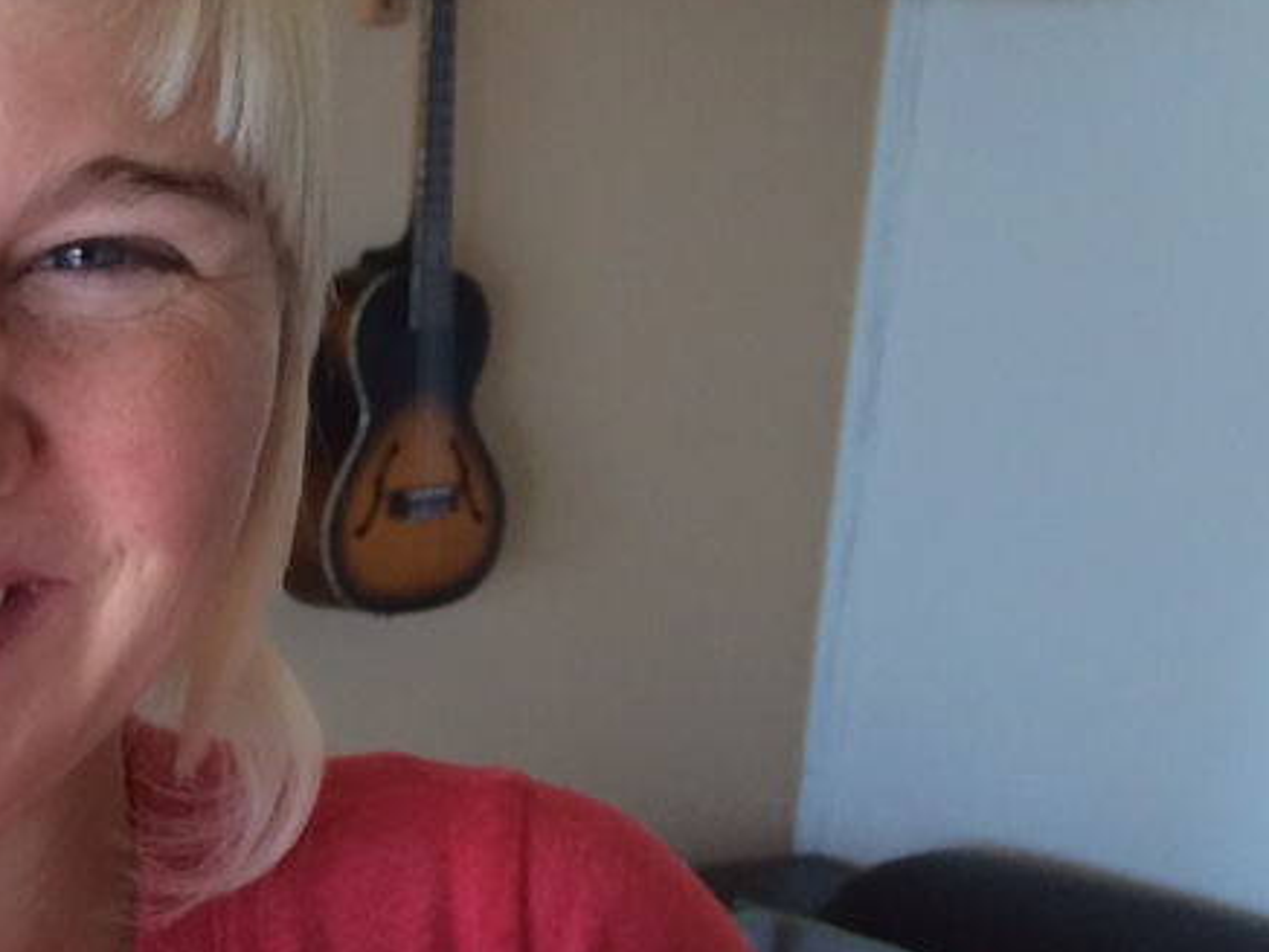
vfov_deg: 17.0
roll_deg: +0.7
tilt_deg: -20.6
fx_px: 3117
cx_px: -401
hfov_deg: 20.9
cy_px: 937
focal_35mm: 85
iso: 32
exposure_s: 1/40
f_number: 2.2
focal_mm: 4.15
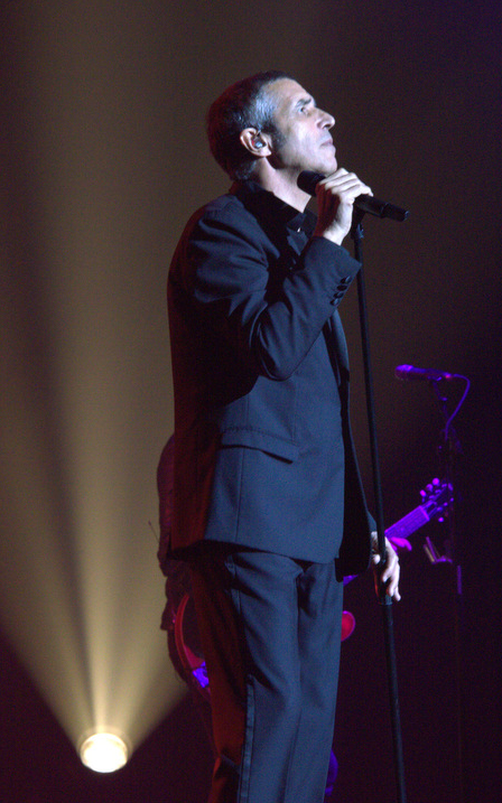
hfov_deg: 4.3
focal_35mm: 307
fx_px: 6722
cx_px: 241
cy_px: 401
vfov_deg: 6.8
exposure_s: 1/30
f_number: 11
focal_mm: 200
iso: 400
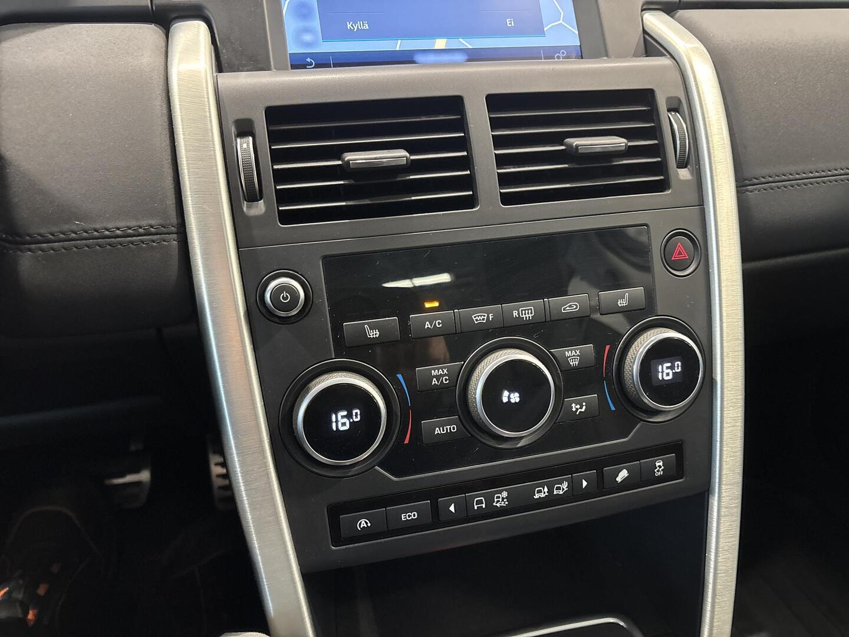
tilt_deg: -31.1
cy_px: 318
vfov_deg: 53.1
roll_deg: -0.7
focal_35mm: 26
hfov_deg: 67.3
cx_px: 424
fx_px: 638
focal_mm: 5.96
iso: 640
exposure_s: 1/38
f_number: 1.6
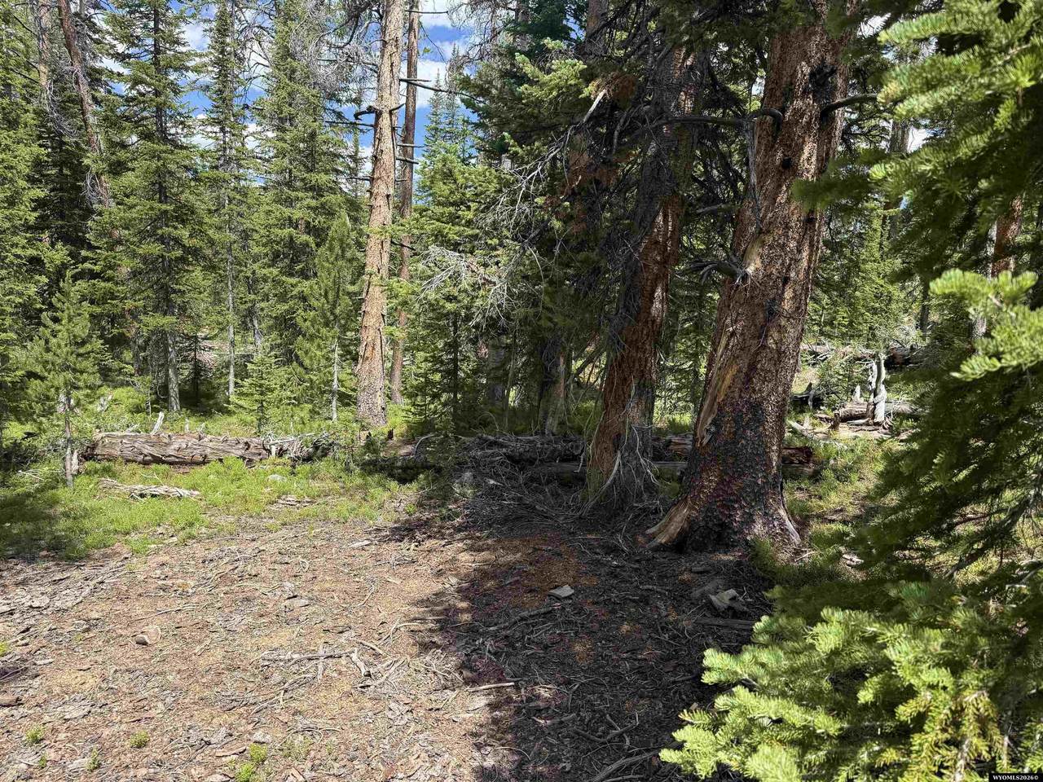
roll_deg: -2.9
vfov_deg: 56.8
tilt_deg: -6.0
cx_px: 522
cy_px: 391
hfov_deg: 71.6
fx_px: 723
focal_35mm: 24
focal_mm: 6.76
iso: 80
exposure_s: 1/1770
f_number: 1.78
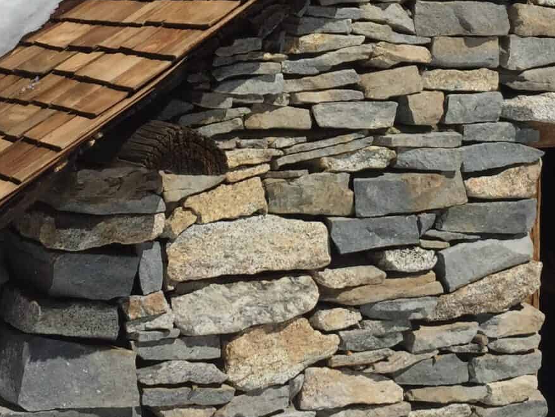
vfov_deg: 16.9
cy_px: -32
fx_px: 1363
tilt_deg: +3.1
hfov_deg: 23.0
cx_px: 294
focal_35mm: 85
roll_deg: -0.5
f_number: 2.2
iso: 32
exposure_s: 1/9901
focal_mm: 4.15
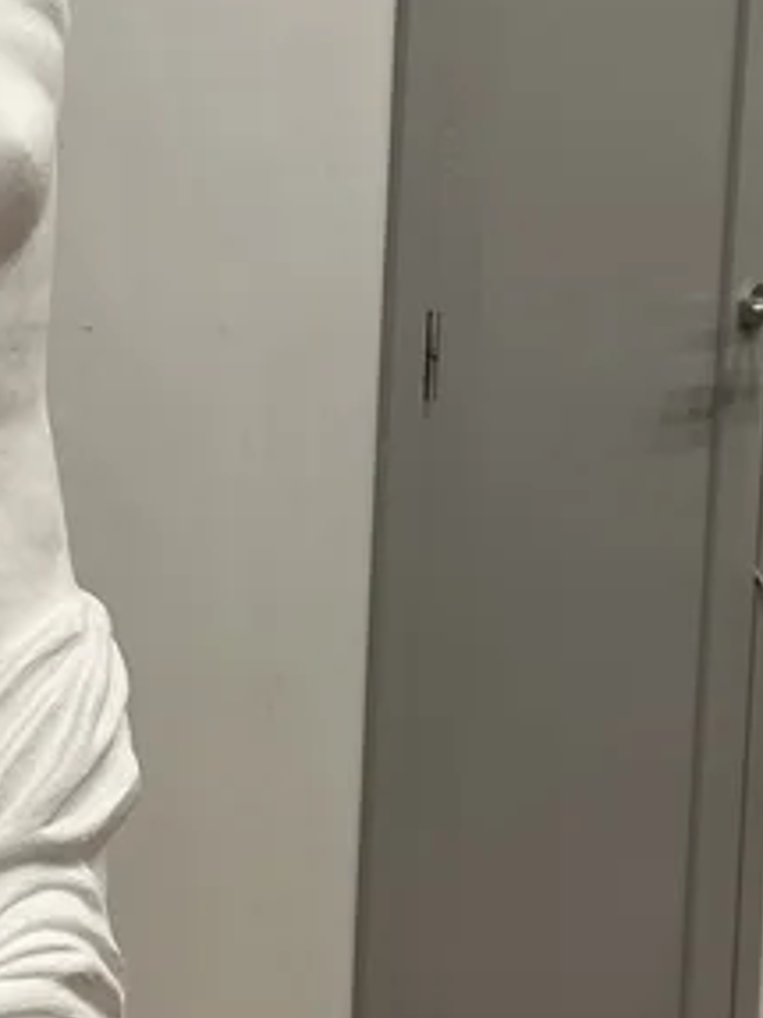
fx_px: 3941
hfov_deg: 11.0
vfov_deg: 14.7
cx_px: 149
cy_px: 717
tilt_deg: -7.9
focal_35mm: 134
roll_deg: -2.5
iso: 125
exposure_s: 1/50
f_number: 1.78
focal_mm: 6.86
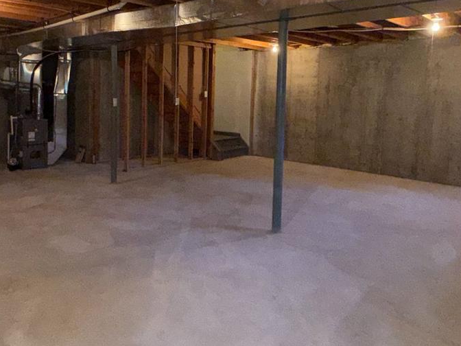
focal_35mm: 30
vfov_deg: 46.3
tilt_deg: -4.1
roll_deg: -0.9
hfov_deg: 59.5
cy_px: 124
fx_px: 400
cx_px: 185
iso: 500
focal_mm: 2.22
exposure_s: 1/60
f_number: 2.2
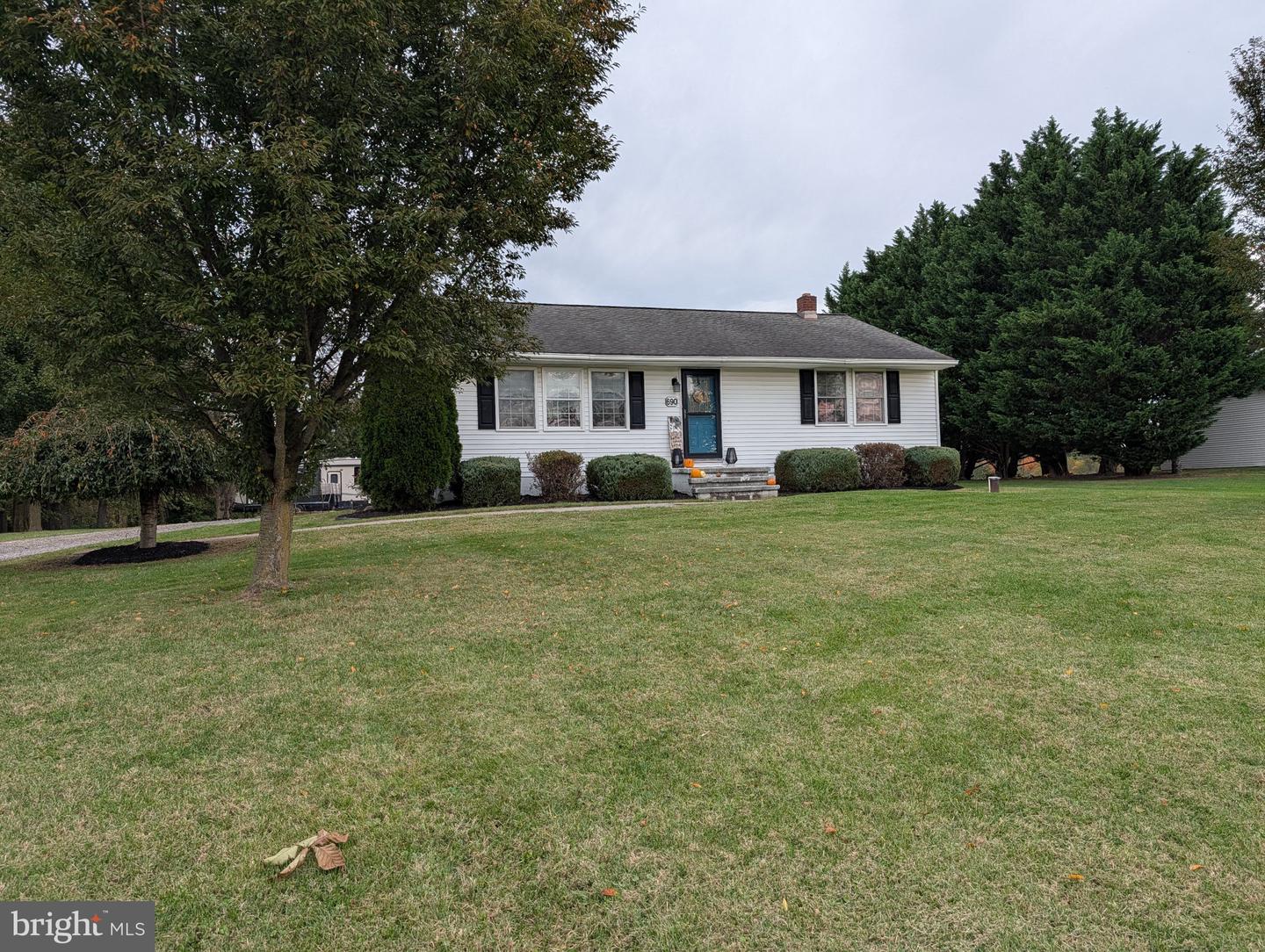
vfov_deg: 56.9
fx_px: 878
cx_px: 632
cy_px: 476
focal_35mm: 24
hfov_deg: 71.5
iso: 20
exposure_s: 1/283
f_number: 1.68
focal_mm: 6.9
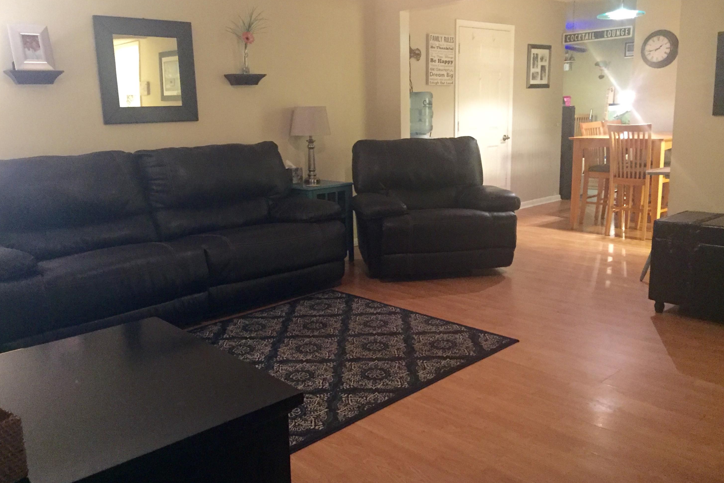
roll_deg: +0.9
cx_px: 357
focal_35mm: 31
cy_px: 233
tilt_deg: -12.0
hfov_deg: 60.3
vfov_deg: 42.3
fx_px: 623
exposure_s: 1/15
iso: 400
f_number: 2.2
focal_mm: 4.15
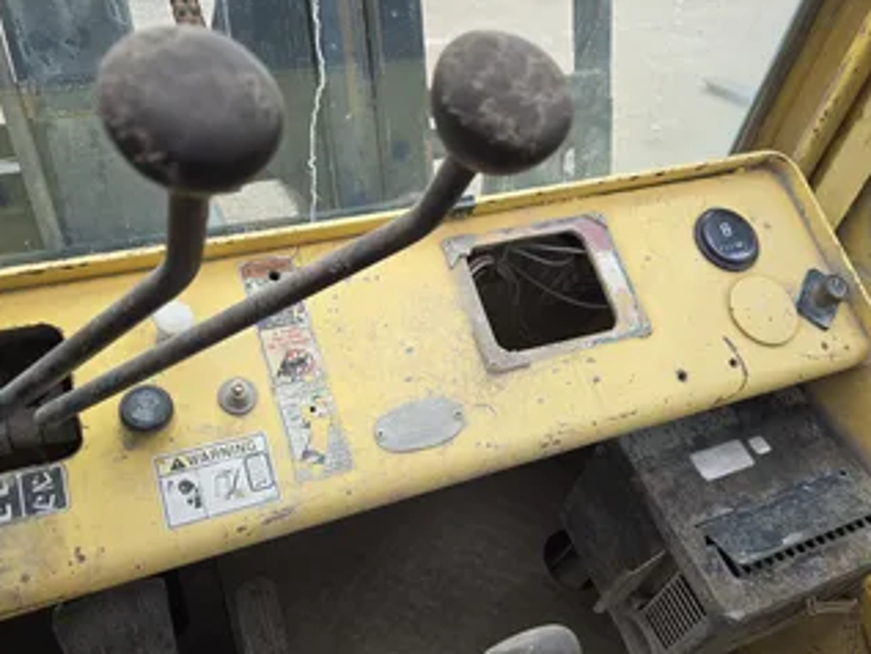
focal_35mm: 29
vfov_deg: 48.1
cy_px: 376
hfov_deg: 61.6
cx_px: 442
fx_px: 730
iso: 25
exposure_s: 1/387
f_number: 1.8
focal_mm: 5.4
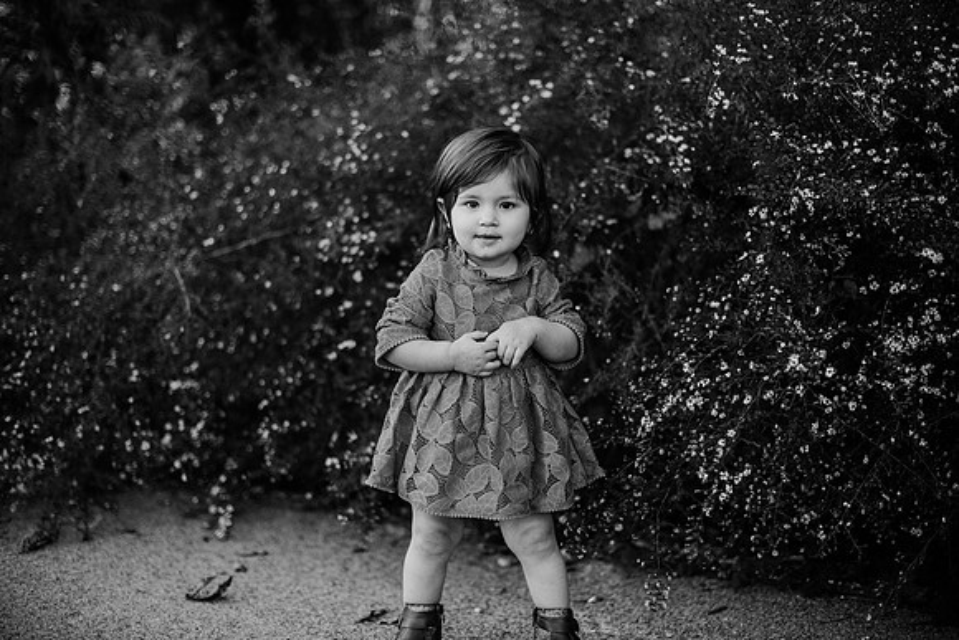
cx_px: 480
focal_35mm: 50
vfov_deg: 27.0
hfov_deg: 39.6
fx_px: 1332
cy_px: 320
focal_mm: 50
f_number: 2
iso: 160
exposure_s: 1/1000
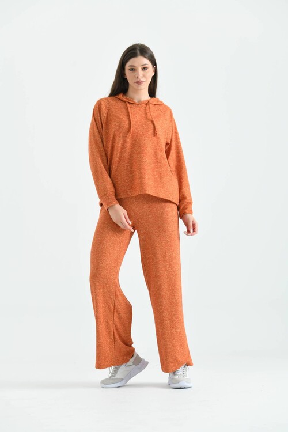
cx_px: 144
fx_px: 1020
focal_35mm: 85
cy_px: 216
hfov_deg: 16.1
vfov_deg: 23.9
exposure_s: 1/125
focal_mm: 85
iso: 100
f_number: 5.6
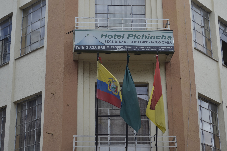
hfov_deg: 24.6
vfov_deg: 16.6
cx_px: 114
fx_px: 520
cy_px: 76
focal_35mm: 82
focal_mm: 55
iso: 100
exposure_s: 1/200
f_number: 7.1
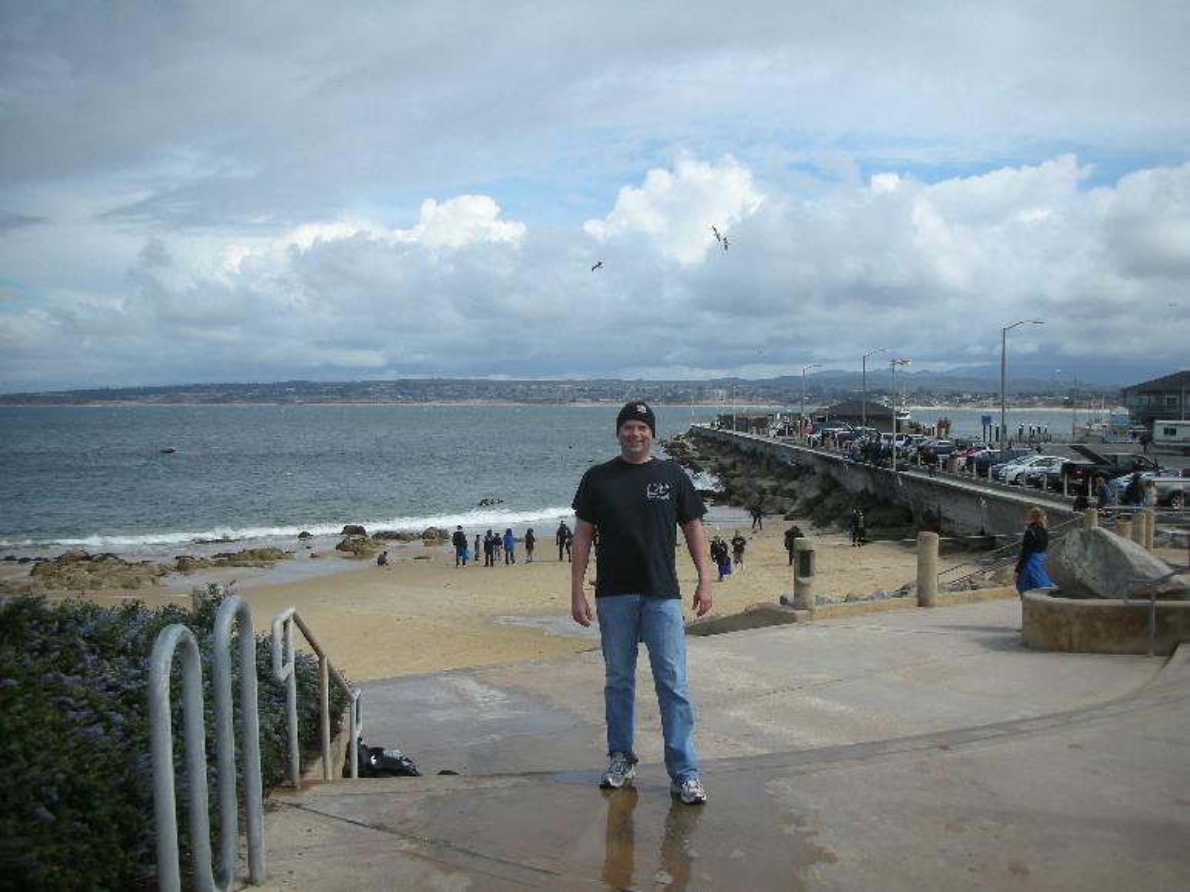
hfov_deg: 52.6
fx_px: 1203
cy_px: 446
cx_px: 595
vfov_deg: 40.7
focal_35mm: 35
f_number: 7.9
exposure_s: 1/140
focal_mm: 5.8
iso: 50
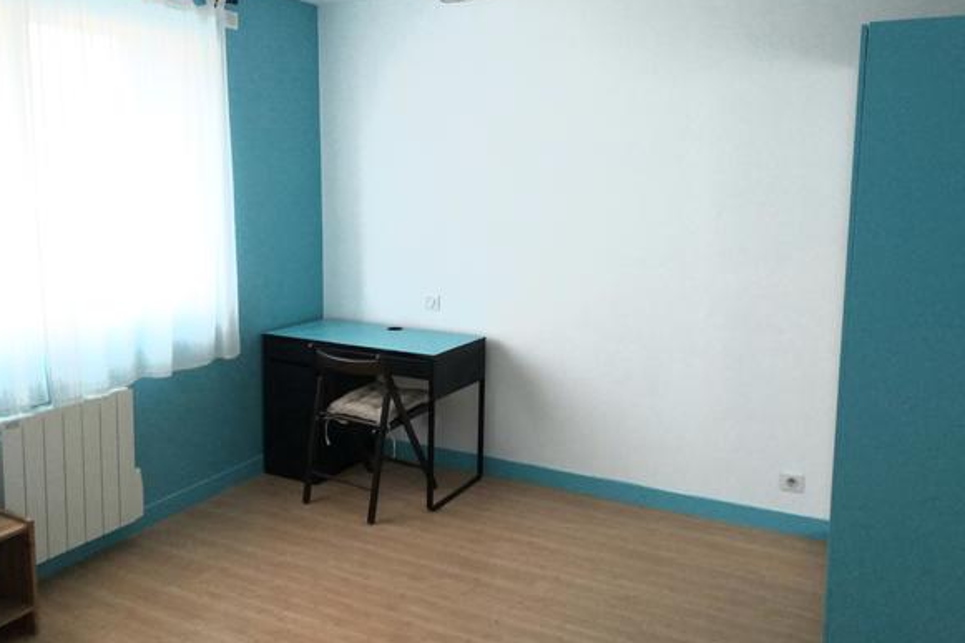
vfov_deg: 44.8
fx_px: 777
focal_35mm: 29
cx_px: 480
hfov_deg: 63.7
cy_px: 276
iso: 125
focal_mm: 3.6
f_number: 1.9
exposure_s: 1/50
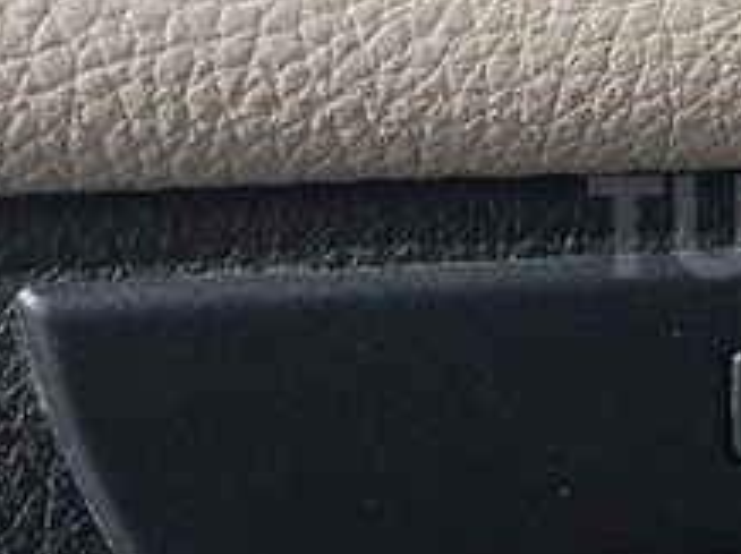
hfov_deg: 20.5
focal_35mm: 88
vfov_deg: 16.7
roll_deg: -7.0
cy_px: 226
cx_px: 935
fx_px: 1882
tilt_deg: -31.8
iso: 32
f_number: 2.2
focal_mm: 4.15
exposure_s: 1/581
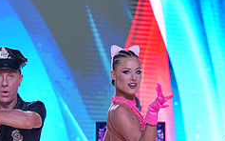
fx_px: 1759
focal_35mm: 287
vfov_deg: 4.5
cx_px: 64
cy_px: 236
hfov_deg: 7.3
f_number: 5.6
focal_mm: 115
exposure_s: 1/400
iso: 1600
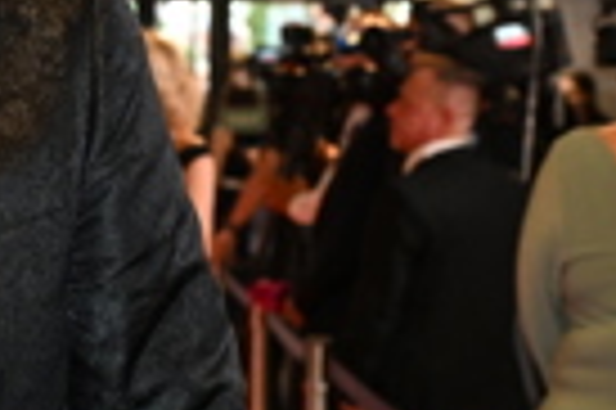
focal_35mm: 181
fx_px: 3093
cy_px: 360
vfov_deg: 7.5
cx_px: -171
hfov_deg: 11.1
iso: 2500
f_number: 5.6
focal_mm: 36
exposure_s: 1/160
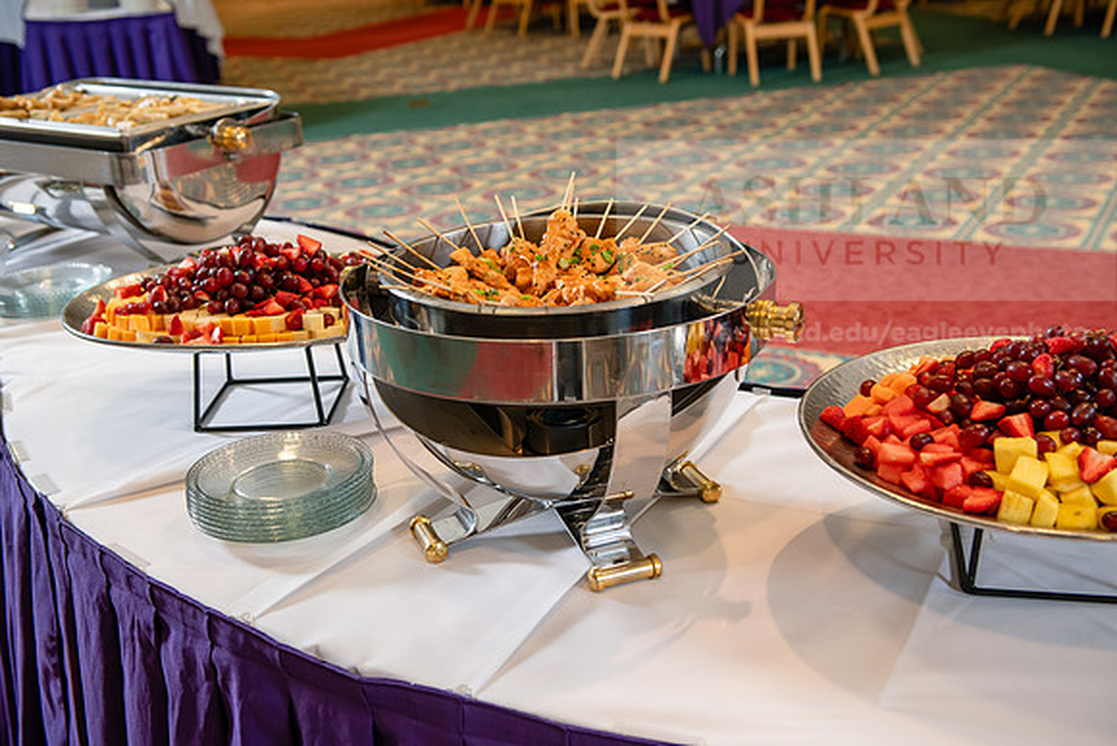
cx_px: 558
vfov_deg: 30.5
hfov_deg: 44.5
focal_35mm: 44
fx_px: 1365
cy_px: 373
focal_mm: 44
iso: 500
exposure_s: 1/125
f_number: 4
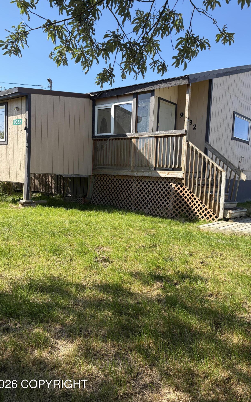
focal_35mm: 28
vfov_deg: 66.5
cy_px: 199
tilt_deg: -4.2
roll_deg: -1.9
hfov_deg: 44.5
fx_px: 307
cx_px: 135
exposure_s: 1/1451
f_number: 1.6
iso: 50
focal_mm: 5.96
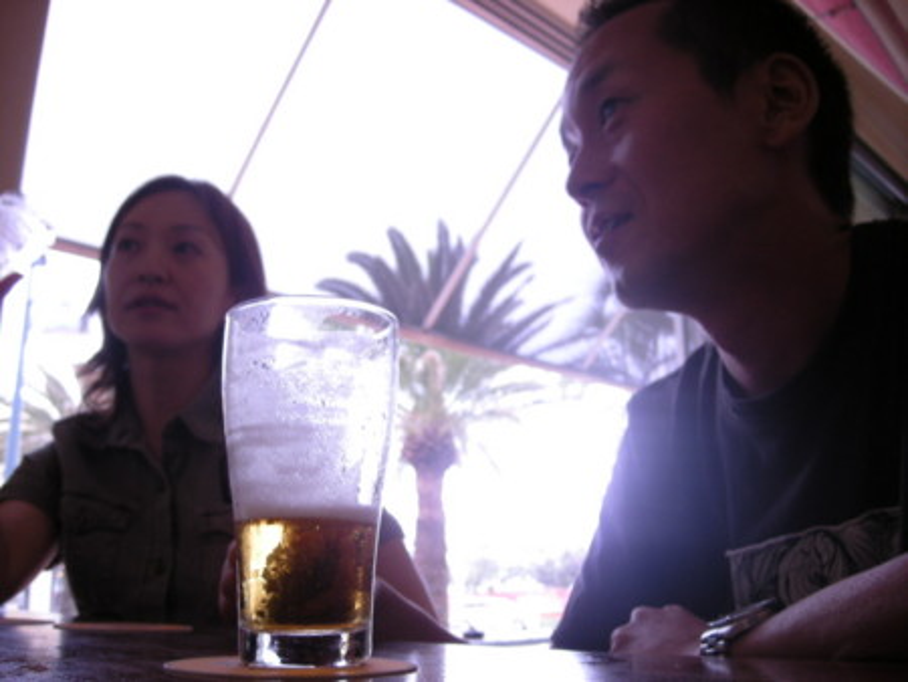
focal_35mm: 35
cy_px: 341
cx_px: 454
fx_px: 919
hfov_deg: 52.6
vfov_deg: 40.7
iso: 92
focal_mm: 5.7
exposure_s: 1/59.6
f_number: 2.8
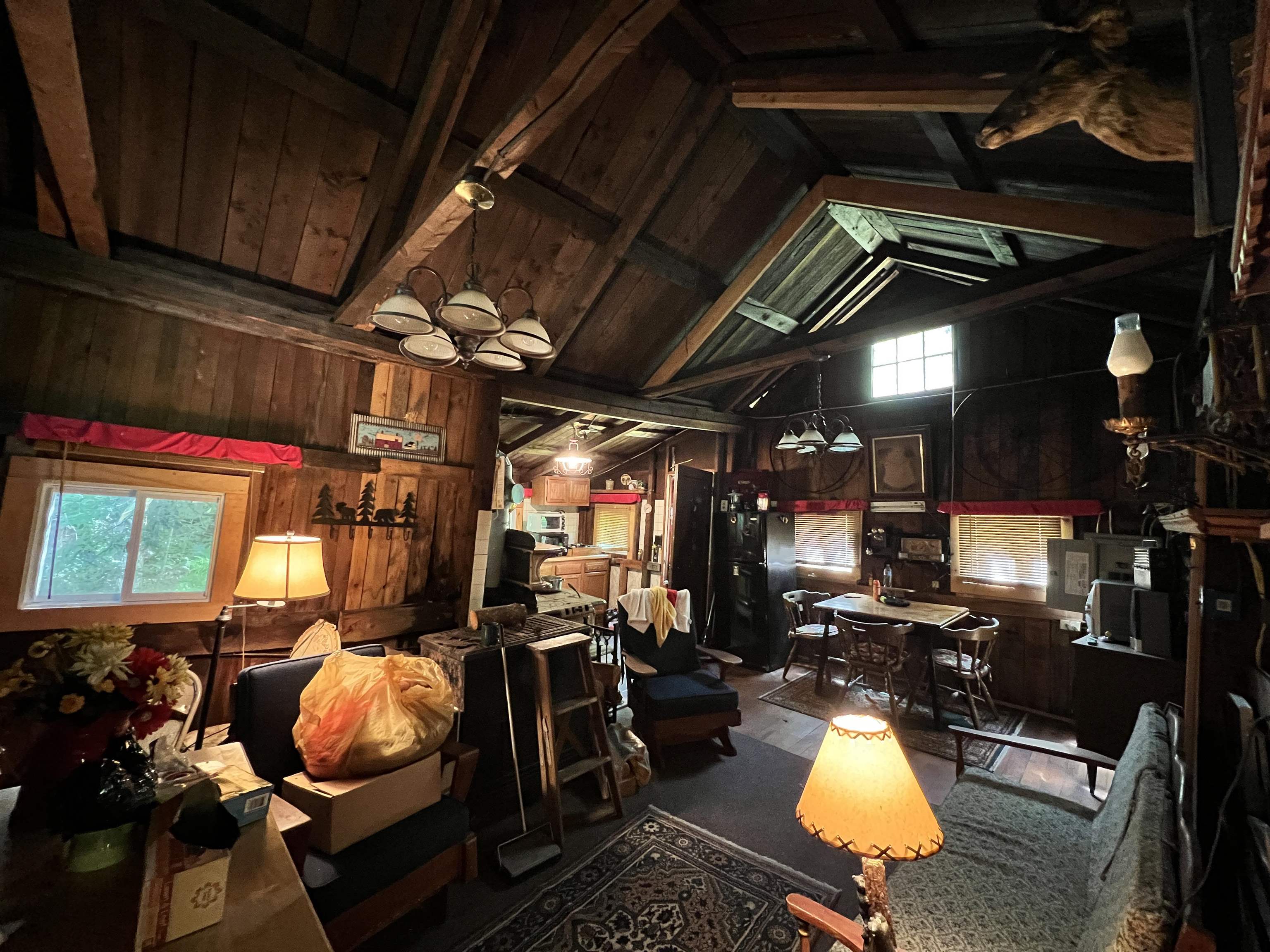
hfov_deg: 106.2
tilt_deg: +4.2
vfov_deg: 89.9
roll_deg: -0.4
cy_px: 476
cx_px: 635
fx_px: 477
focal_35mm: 13
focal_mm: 1.57
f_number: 1.8
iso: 1000
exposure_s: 1/30
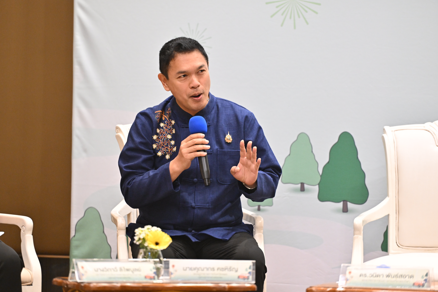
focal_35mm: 200
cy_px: 146
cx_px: 219
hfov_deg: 10.3
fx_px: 2433
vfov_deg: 6.9
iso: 3200
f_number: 2.8
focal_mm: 200
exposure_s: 1/100
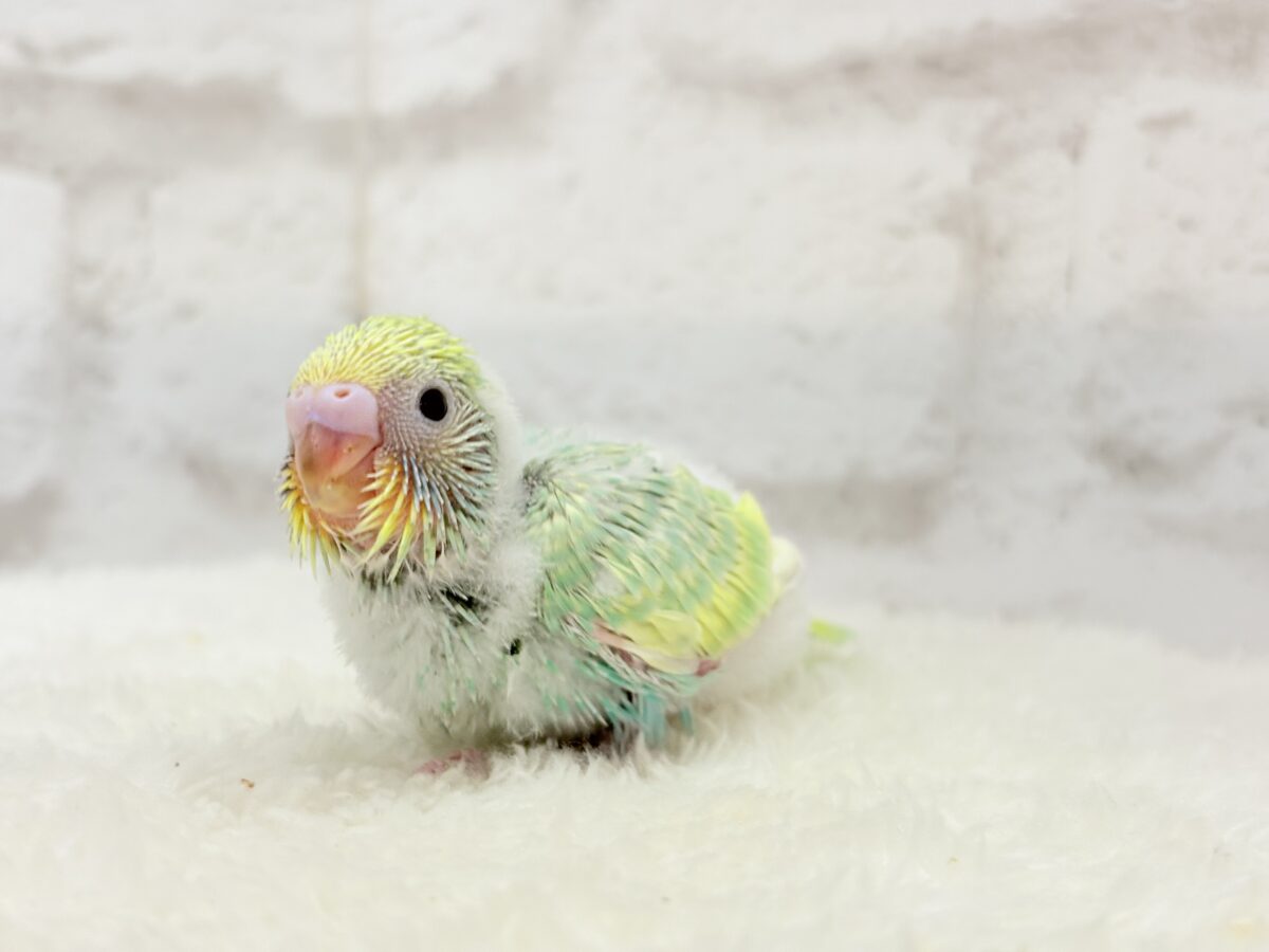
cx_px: 634
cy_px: 476
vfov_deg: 28.0
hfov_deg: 36.8
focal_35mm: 52
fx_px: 1906
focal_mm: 5.96
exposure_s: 1/50
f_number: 1.6
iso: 32
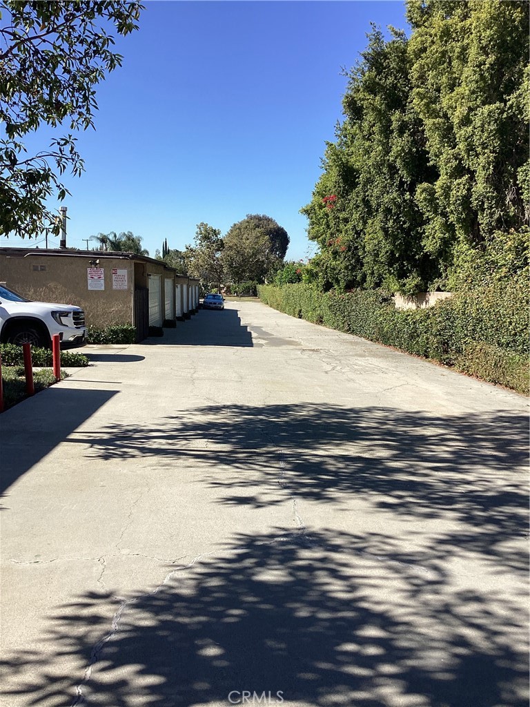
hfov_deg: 45.4
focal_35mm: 31
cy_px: 354
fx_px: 633
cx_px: 265
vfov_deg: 58.4
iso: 25
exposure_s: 1/1235
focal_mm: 3.3
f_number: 2.4
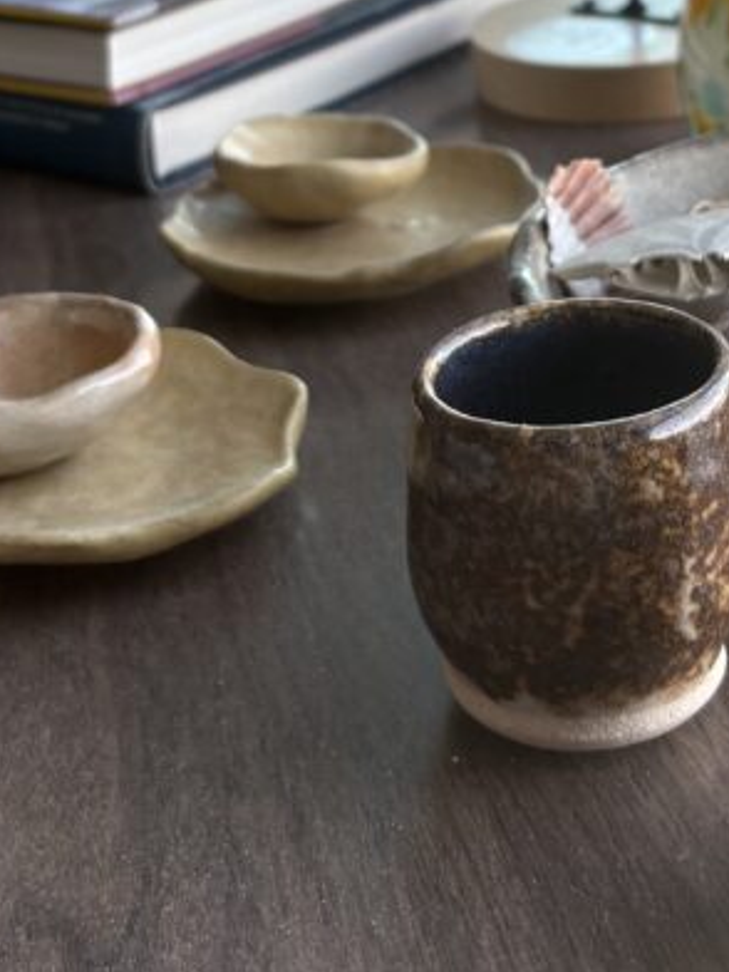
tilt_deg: -18.7
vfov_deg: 27.9
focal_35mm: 68
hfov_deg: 21.5
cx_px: 491
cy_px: 188
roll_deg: +3.1
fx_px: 1909
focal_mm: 5.96
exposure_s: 1/238
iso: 80
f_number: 1.6
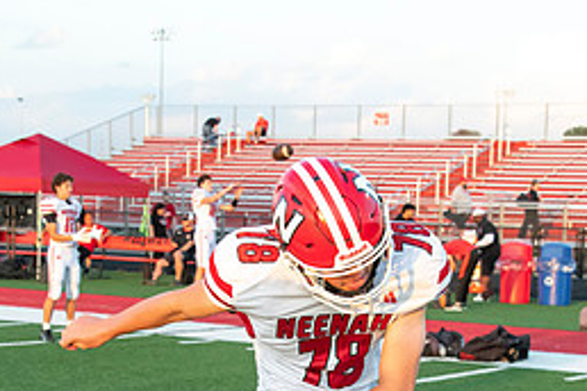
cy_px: 374
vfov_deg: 12.6
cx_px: 334
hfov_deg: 18.9
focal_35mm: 108
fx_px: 1761
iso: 2000
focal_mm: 48
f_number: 5.6
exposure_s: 1/1250
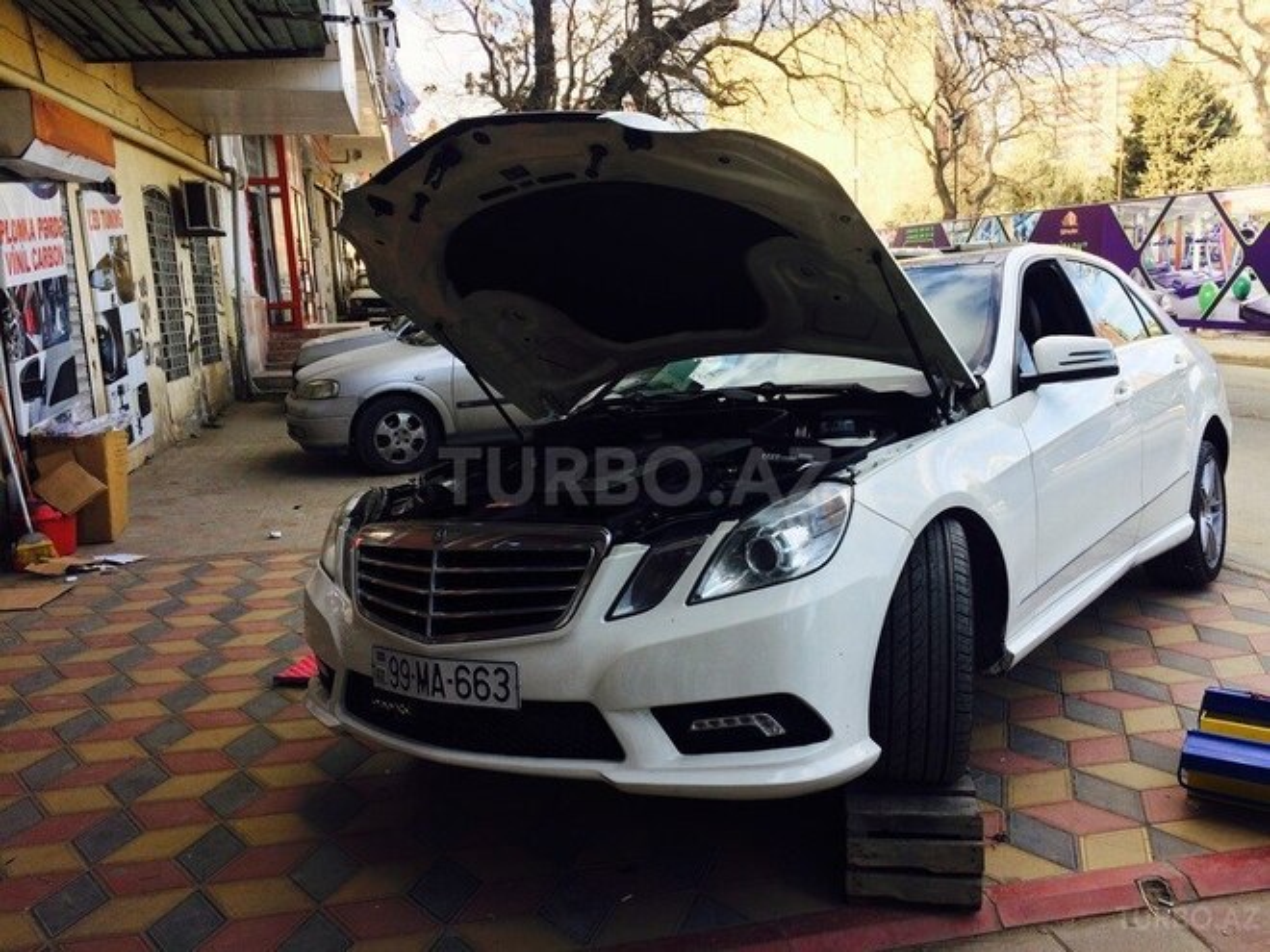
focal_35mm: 29
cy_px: 476
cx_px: 635
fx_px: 1064
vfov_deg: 48.2
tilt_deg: -10.9
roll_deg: +4.6
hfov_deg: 61.7
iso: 32
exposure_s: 1/370
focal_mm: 4.15
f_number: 2.2
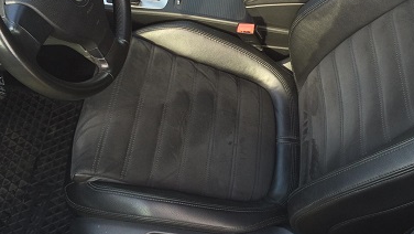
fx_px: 461
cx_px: 253
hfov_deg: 48.0
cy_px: 51
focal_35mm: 42
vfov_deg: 27.9
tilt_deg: -53.7
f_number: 2.2
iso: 64
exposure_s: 1/120
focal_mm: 4.15
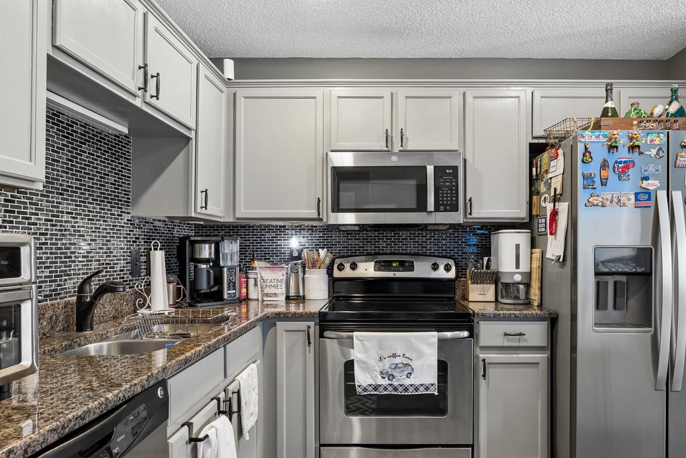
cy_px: 248
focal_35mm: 22
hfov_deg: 78.3
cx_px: 380
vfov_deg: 57.1
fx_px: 419
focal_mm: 17
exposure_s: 1/10
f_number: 9
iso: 1000
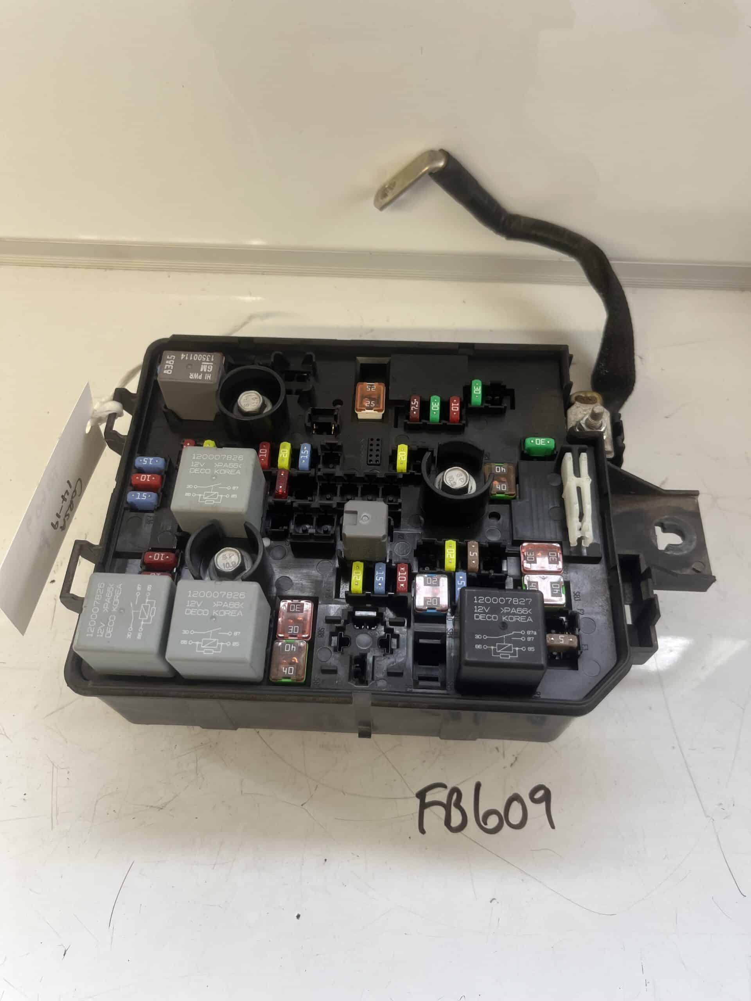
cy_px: 500
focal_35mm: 26
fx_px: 752
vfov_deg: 67.3
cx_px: 376
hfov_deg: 53.1
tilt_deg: -60.2
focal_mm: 5.1
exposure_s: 1/115
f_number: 1.6
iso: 125
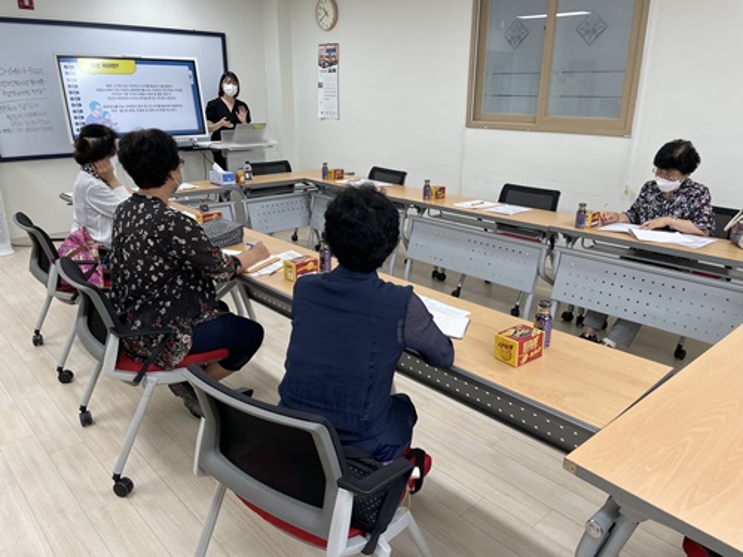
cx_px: 372
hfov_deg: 67.3
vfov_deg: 53.1
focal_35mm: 26
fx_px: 558
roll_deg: -0.7
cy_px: 278
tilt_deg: -18.6
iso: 80
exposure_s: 1/120
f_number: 1.6
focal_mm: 4.2
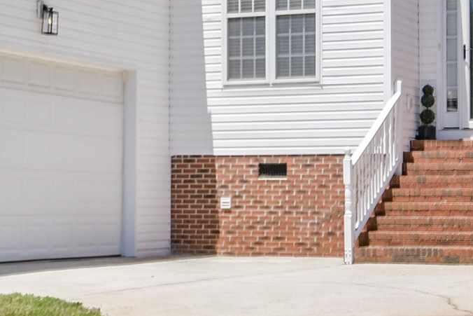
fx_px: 1432
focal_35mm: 109
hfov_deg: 18.7
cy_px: 118
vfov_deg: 12.6
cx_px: 179
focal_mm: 16
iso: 160
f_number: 2.8
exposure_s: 1/2000
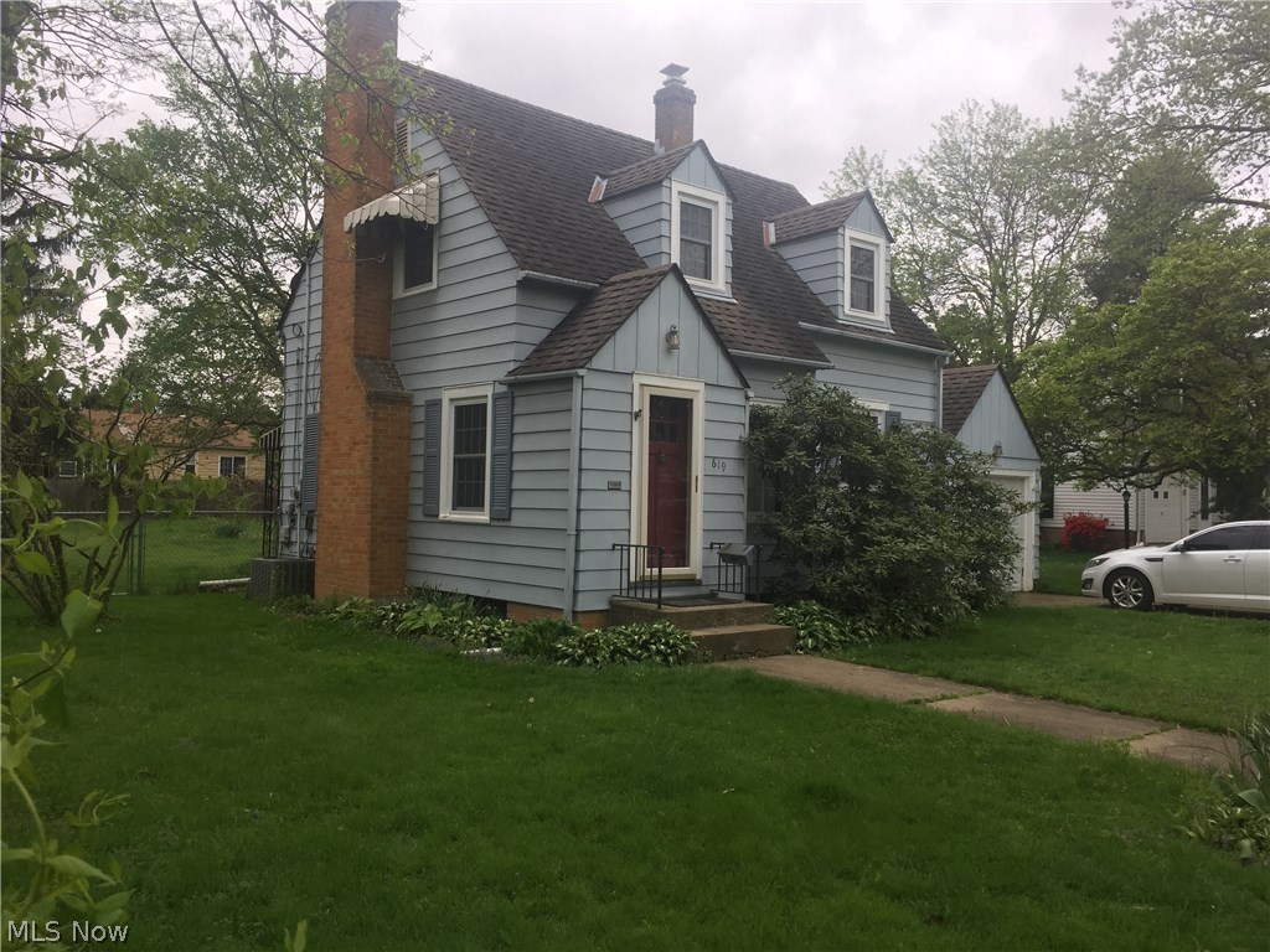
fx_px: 1064
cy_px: 476
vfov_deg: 48.2
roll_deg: -0.3
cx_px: 635
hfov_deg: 61.7
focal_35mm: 29
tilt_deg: +1.6
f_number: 2.2
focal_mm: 4.15
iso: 32
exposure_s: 1/682
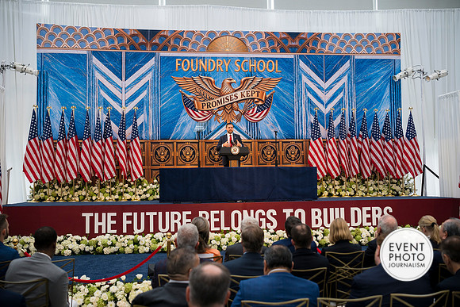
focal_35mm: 35
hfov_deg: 54.4
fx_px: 447
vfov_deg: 37.9
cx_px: 230
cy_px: 154
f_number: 2.8
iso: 320
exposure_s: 1/320
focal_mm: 35
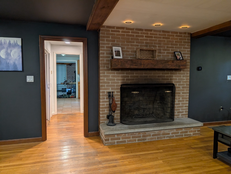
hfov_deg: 71.5
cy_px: 87
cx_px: 116
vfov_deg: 56.9
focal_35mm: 24
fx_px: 160
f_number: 1.68
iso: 21
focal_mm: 6.9
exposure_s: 1/60
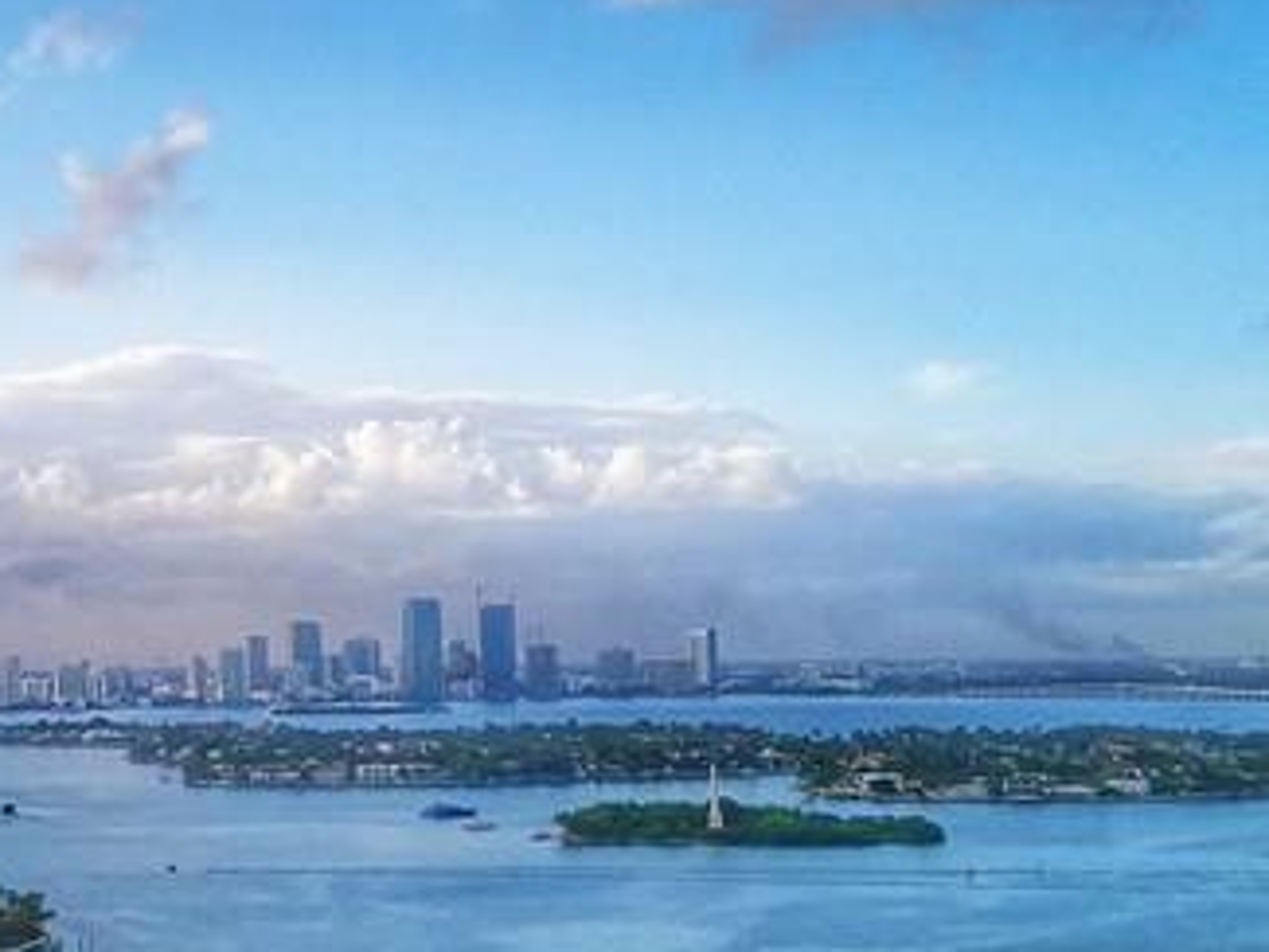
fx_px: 3007
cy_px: 297
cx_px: 207
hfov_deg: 23.4
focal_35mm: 82
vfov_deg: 17.9
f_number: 1.7
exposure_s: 1/2576
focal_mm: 4.2
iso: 50
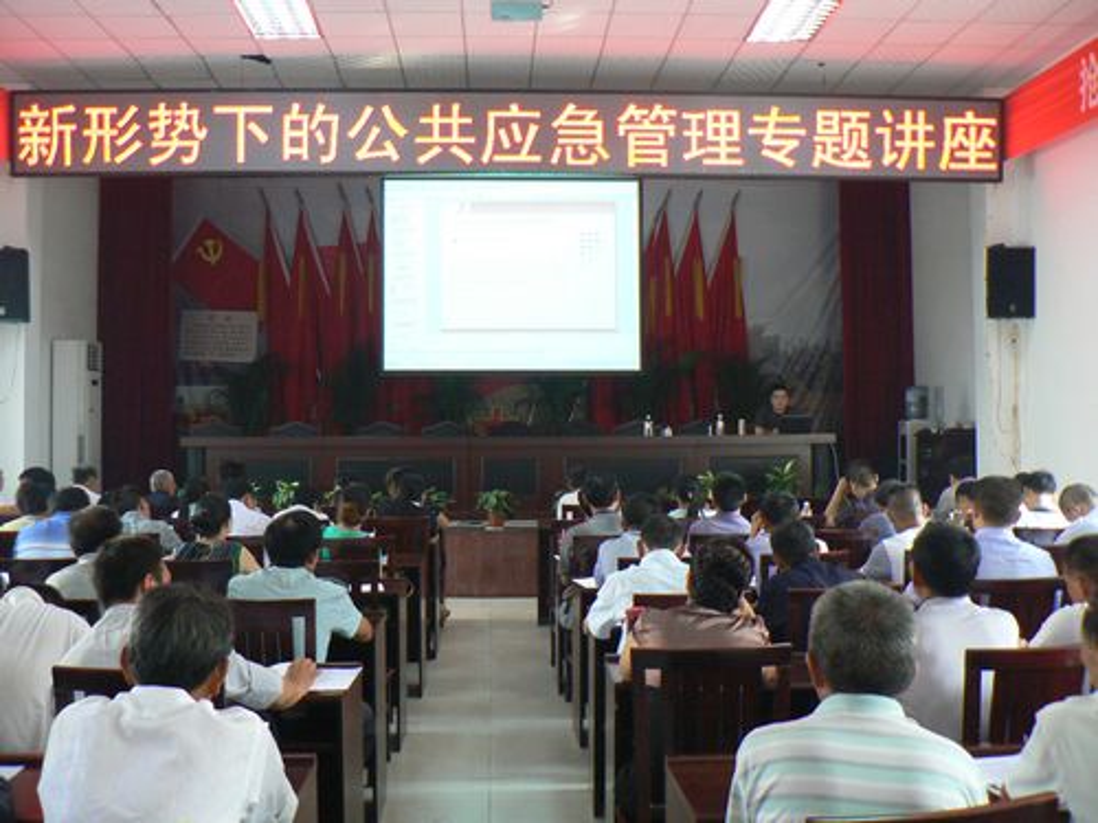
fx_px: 1142
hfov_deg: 51.4
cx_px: 549
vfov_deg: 39.7
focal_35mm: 36
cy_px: 412
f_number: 2.8
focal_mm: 6
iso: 200
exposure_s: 1/20
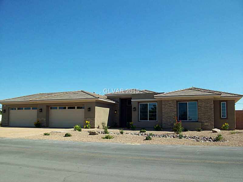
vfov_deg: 41.8
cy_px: 91
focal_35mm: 34
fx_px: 239
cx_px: 122
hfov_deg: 54.0
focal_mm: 5.7
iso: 80
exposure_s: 1/396
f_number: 5.5
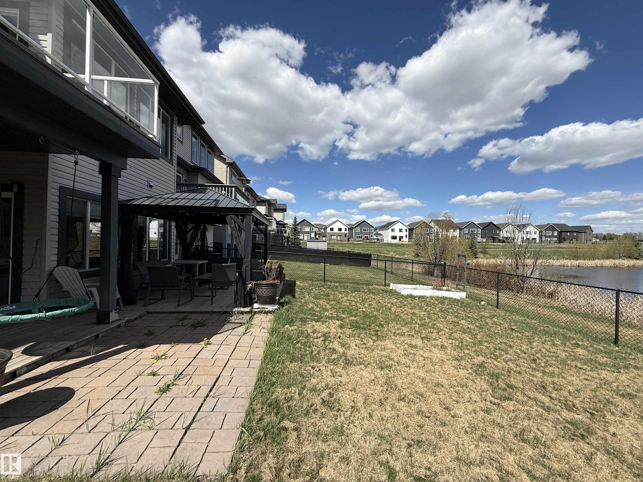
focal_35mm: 14
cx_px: 322
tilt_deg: +0.2
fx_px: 260
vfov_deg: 85.7
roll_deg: -1.0
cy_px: 241
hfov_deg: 102.1
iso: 50
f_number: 2.2
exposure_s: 1/2506
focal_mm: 2.22
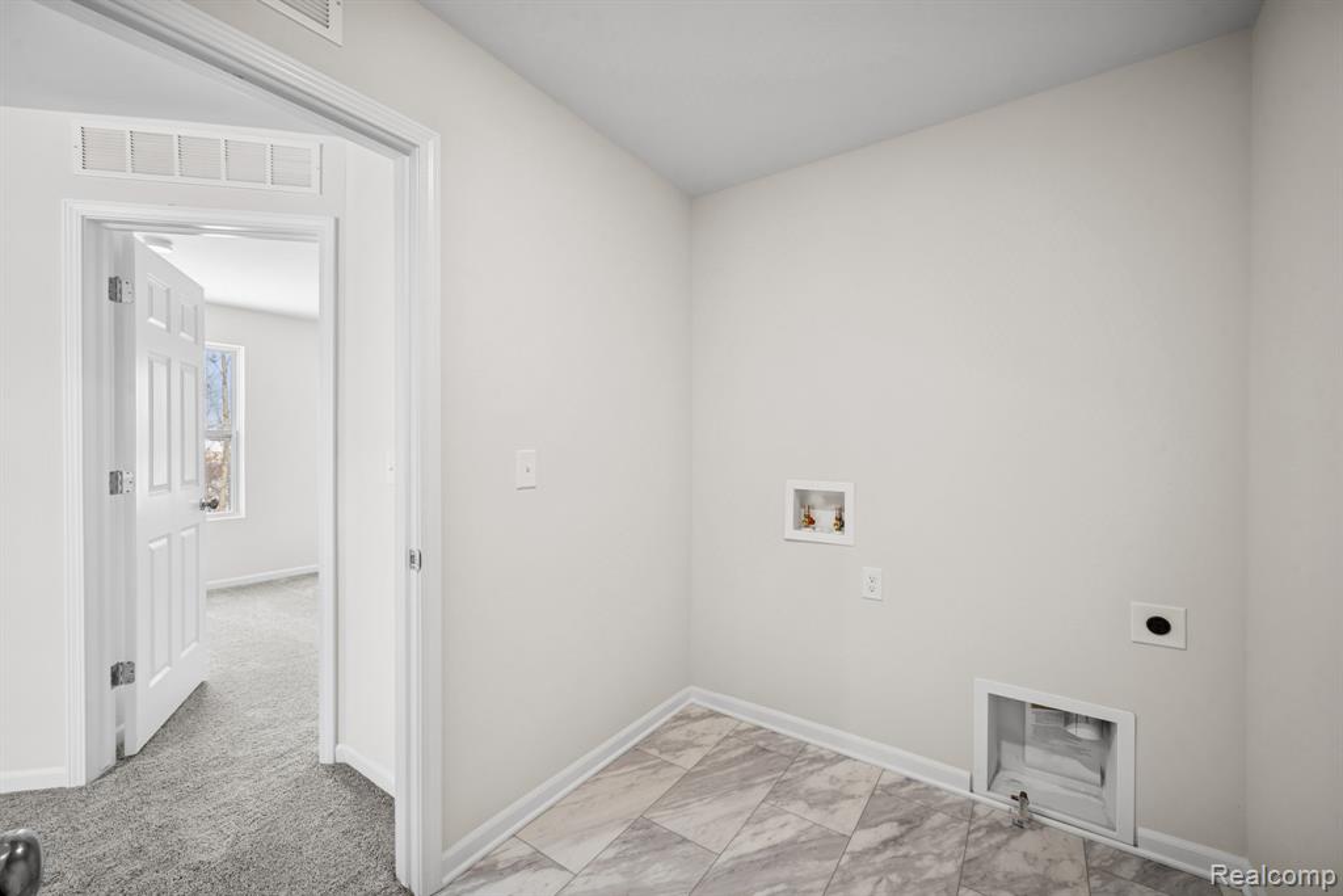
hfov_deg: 104.2
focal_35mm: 14
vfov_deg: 81.2
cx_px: 672
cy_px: 448
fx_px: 522
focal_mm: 14
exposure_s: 1/1.25
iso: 100
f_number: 9
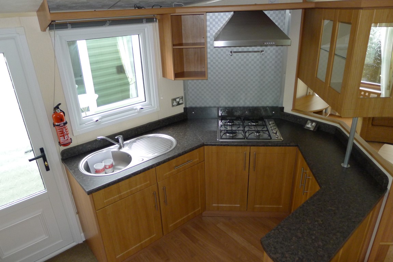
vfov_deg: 53.2
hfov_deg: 73.7
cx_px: 196
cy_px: 131
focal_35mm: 24
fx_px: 262
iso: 400
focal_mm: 5.1
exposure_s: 1/60
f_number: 2
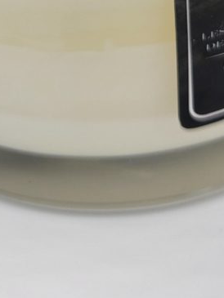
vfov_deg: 23.2
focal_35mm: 73
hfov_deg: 20.2
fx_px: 629
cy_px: -105
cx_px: 113
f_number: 1.8
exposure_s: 1/410
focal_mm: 4.25
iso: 50
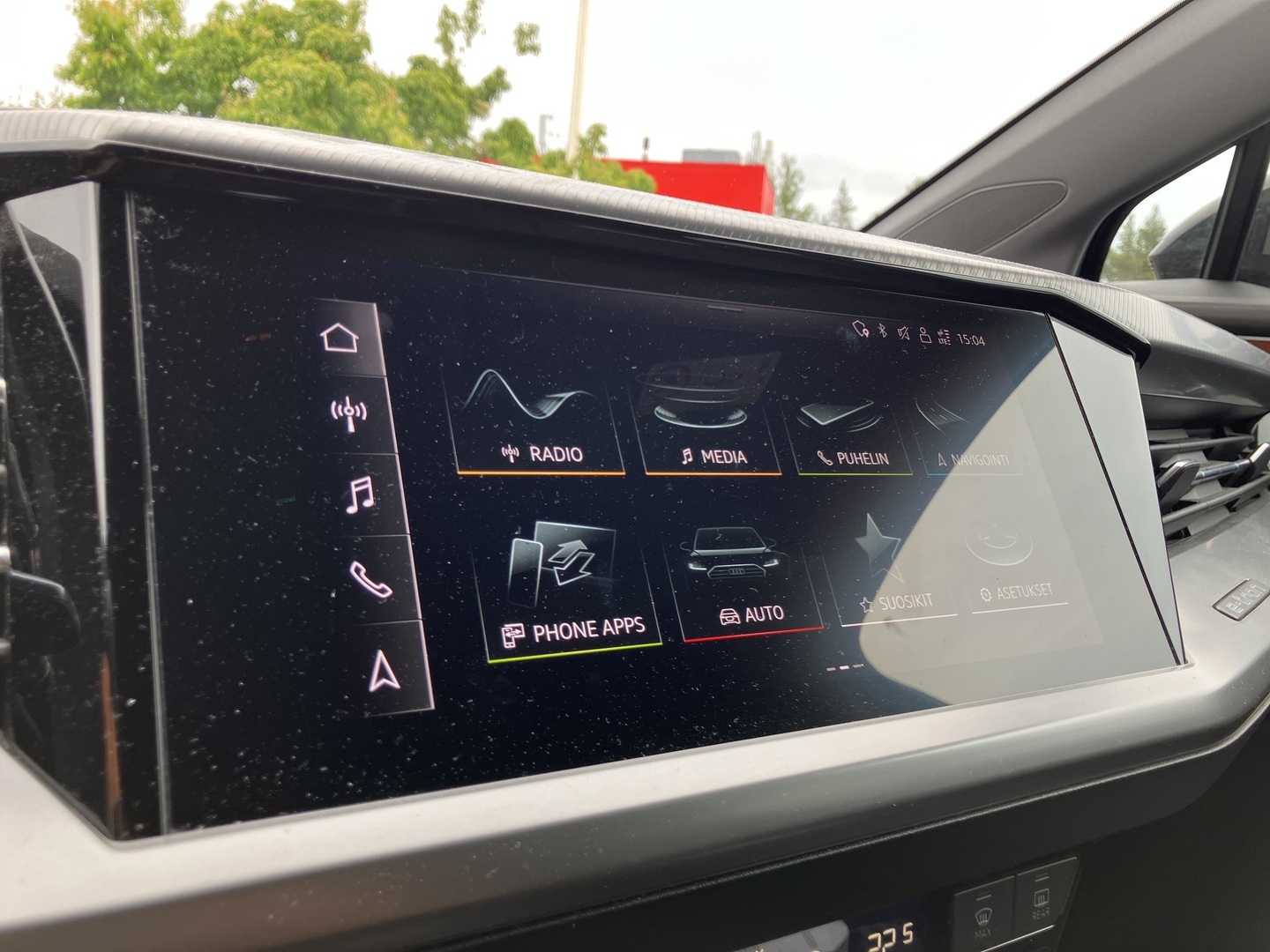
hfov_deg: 63.4
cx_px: 635
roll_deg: -5.6
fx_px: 1027
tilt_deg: -6.9
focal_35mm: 28
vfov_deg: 49.7
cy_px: 476
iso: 32
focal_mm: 3.99
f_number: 1.8
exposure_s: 1/121
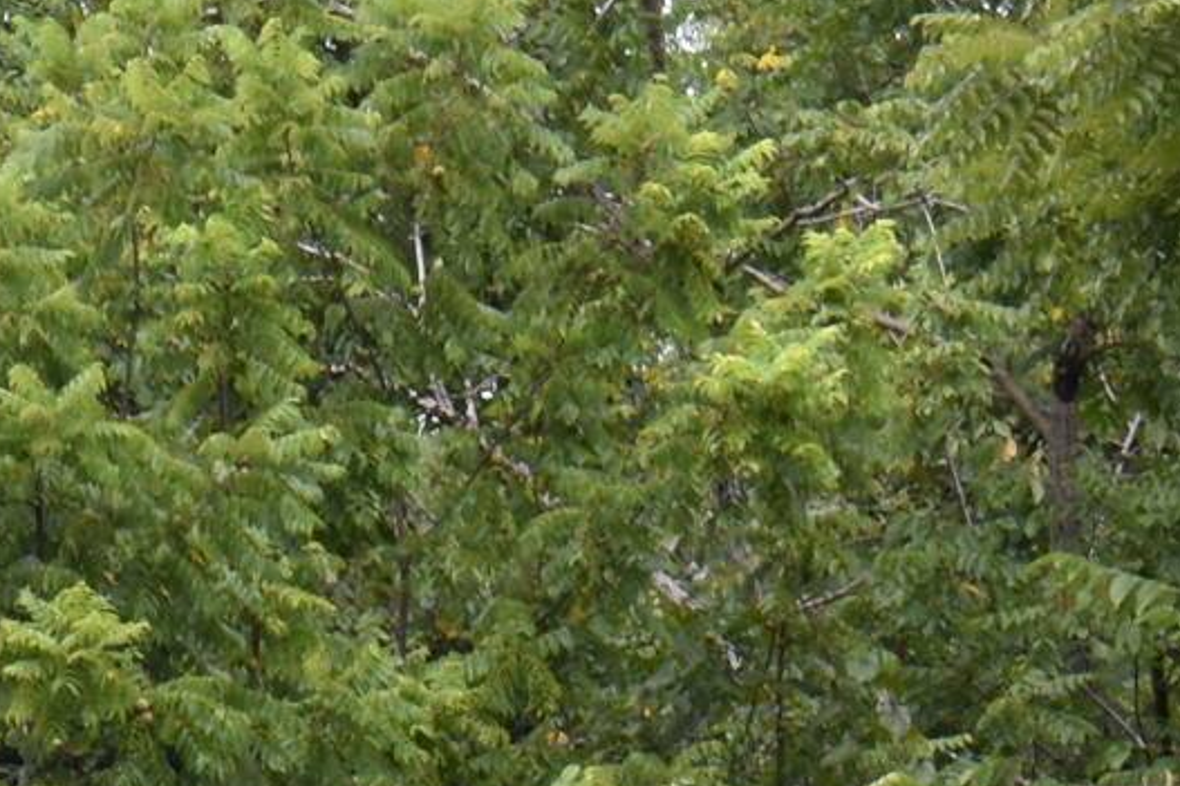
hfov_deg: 4.3
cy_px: 2013
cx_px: -1252
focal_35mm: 470
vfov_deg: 2.9
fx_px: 15395
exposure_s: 1/250
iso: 280
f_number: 5.6
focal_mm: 55
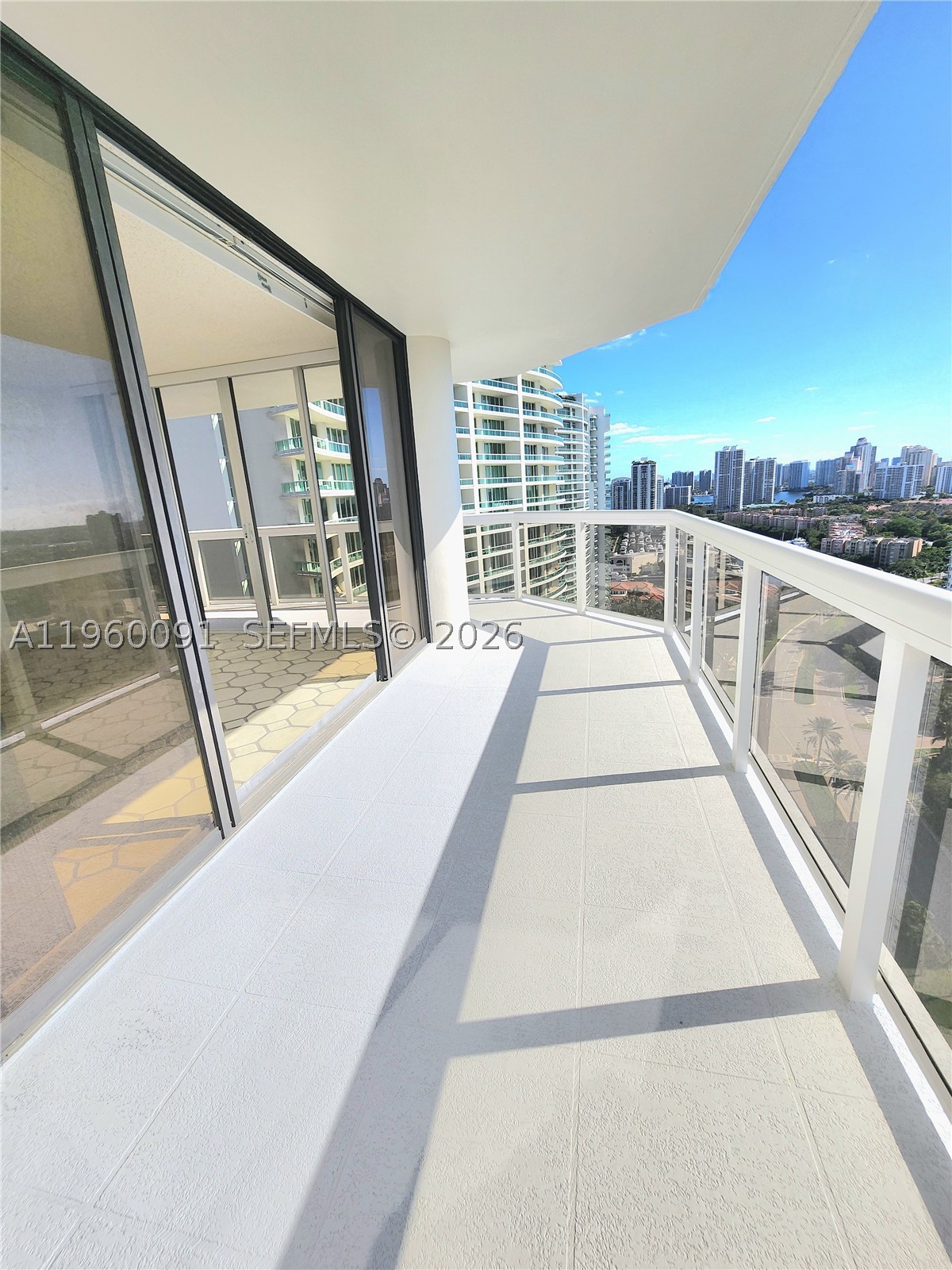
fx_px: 477
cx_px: 476
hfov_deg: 89.9
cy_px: 635
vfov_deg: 106.2
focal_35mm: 13
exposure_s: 1/5000
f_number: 2.2
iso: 50
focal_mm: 2.2
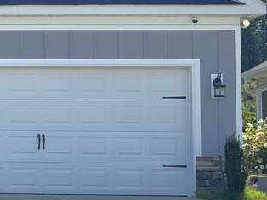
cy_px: 96
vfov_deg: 13.9
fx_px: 817
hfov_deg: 16.0
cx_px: -203
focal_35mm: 106
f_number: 1.6
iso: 50
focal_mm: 5.96
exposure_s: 1/1984
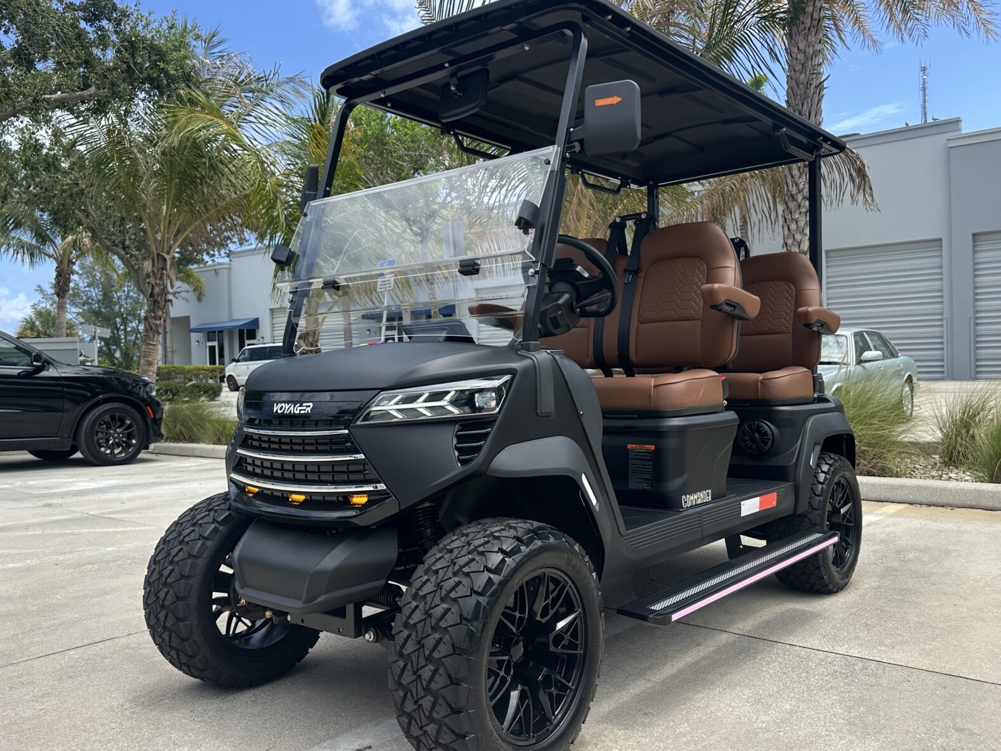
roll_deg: +1.6
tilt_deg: -0.6
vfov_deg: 48.2
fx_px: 839
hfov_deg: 61.7
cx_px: 496
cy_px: 374
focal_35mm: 29
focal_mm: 6.86
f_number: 1.78
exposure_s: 1/2882
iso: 80
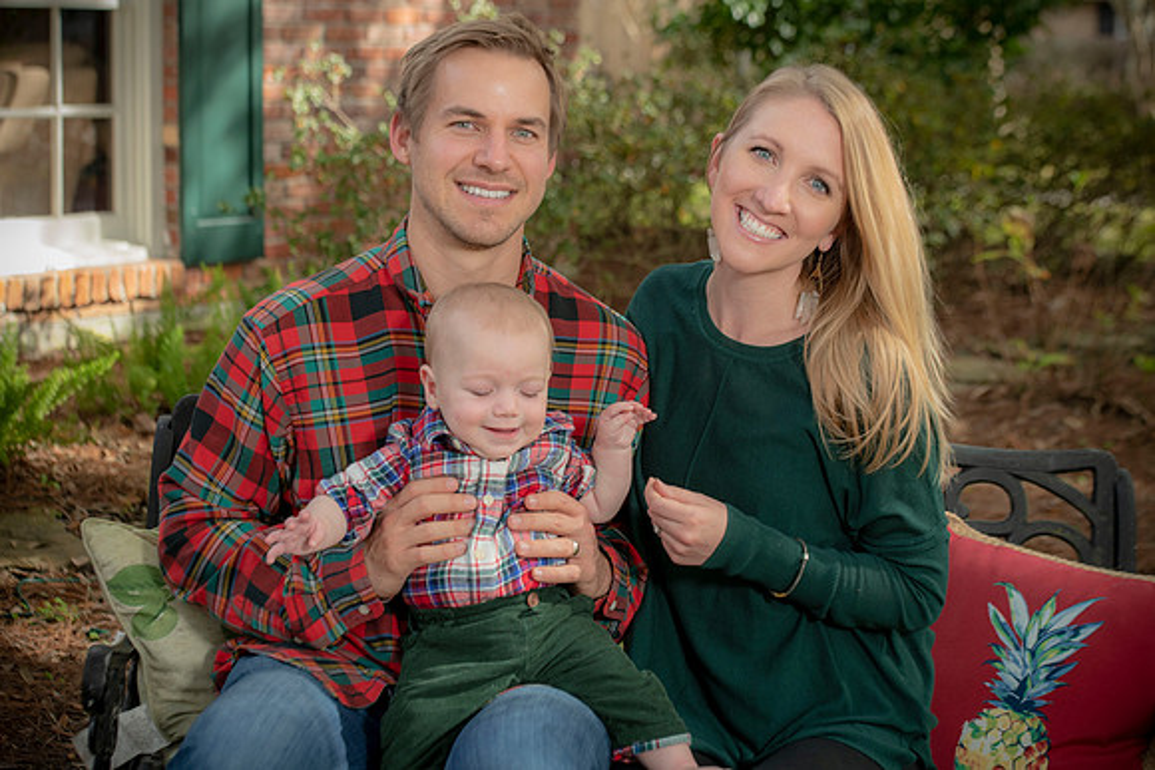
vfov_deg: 19.5
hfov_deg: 28.8
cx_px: 578
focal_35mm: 70
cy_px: 385
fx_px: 2246
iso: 320
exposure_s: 1/200
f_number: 5.6
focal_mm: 70
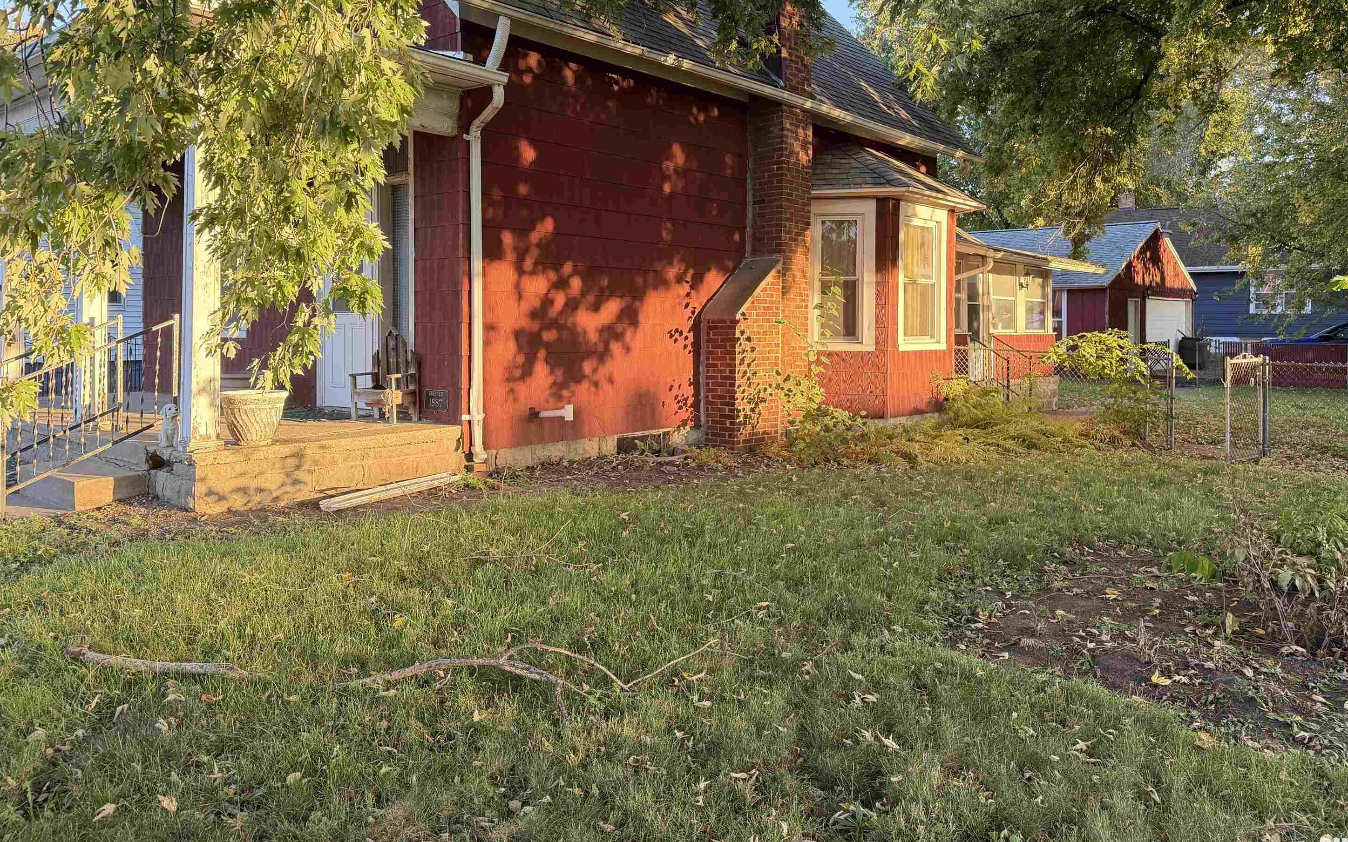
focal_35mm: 27
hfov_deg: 68.4
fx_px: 992
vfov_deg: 45.7
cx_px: 676
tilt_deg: -1.2
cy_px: 326
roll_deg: -0.1
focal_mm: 6.76
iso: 200
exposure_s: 1/181
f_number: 1.78
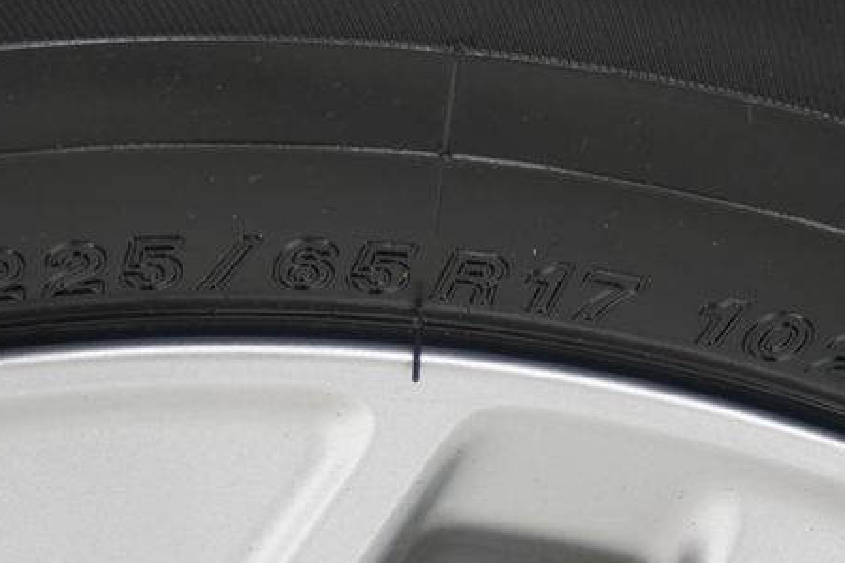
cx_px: 427
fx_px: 2510
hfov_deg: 19.1
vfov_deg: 12.8
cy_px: 330
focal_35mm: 107
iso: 500
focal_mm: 50
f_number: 5.6
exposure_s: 1/80
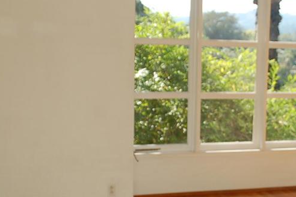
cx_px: 216
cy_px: 142
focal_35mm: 78
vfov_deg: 17.4
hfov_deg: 25.7
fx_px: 641
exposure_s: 1/500
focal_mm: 25
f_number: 5.6
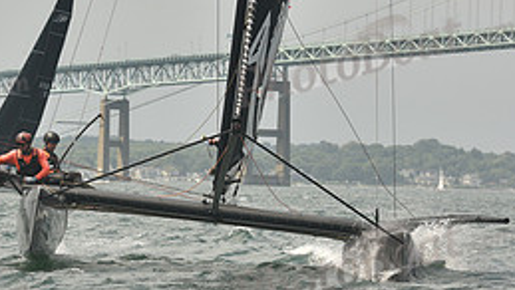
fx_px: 3716
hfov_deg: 7.9
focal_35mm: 272
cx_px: 133
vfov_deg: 4.5
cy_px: 188
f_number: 7.1
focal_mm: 116
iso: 250
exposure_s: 1/640
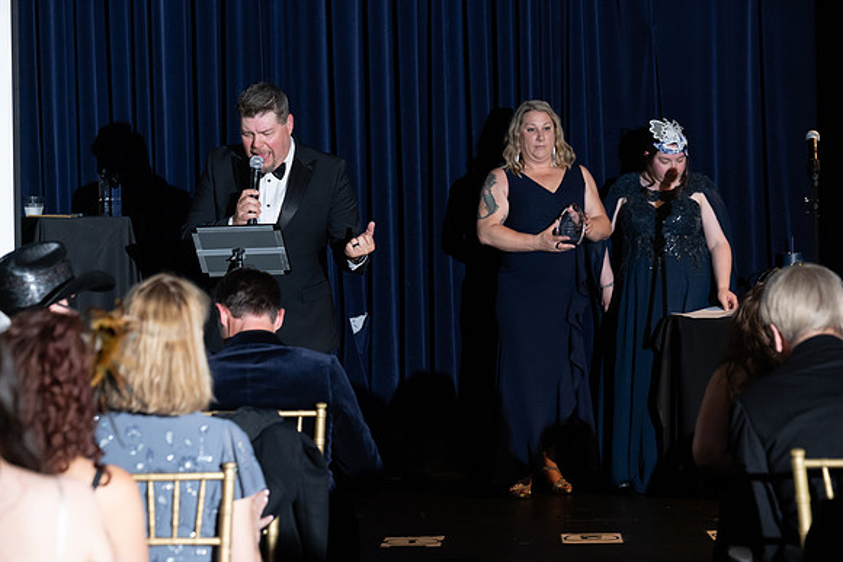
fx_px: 2951
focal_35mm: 126
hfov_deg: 16.3
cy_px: 281
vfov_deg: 10.9
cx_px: 422
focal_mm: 126
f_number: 5
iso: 2500
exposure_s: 1/200
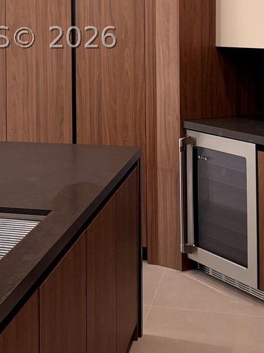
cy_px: 38
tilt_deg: -0.8
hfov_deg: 22.1
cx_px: 81
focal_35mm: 66
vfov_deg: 28.3
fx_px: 672
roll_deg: -0.3
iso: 200
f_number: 1.78
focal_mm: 6.76
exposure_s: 1/197
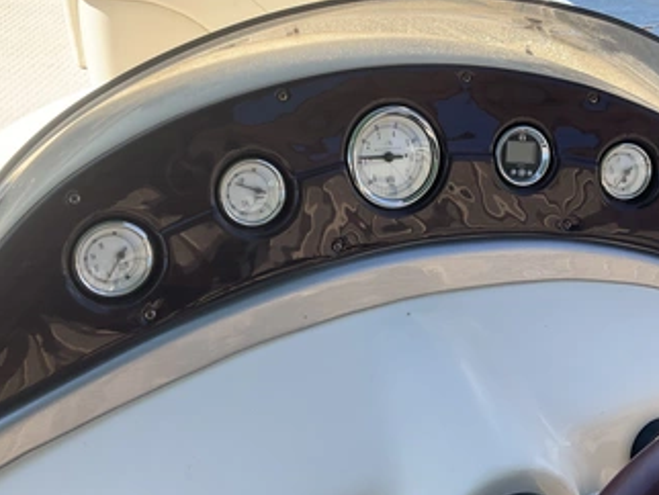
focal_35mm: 36
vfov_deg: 39.5
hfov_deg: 51.2
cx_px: 372
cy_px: 198
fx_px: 686
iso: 25
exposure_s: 1/642
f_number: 1.8
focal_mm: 3
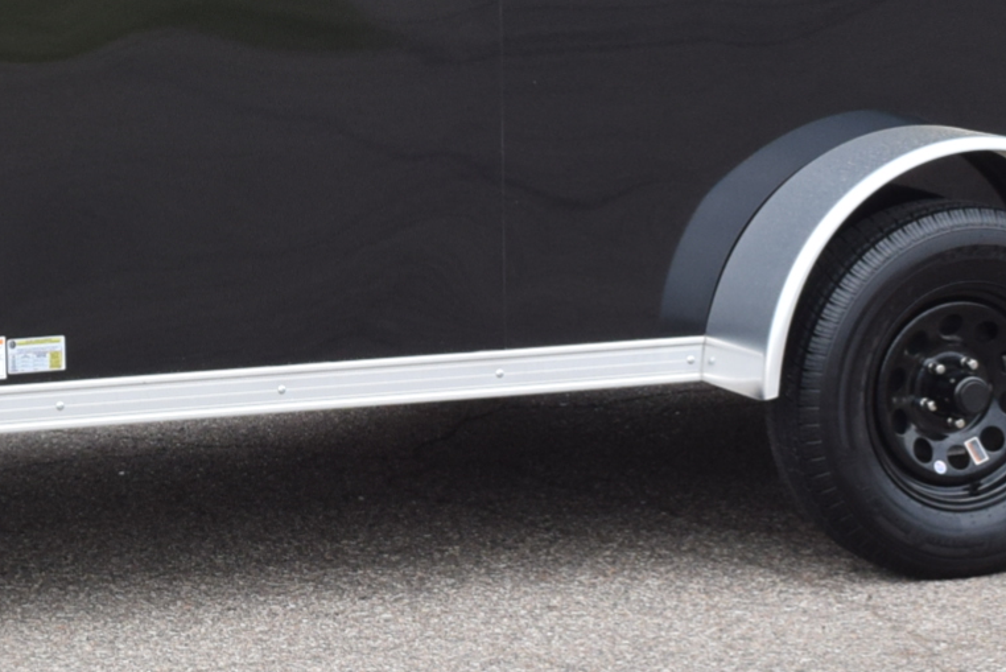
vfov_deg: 8.2
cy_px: -158
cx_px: 250
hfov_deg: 12.4
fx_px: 4613
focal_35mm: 165
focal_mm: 28
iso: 400
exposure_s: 1/200
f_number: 7.1
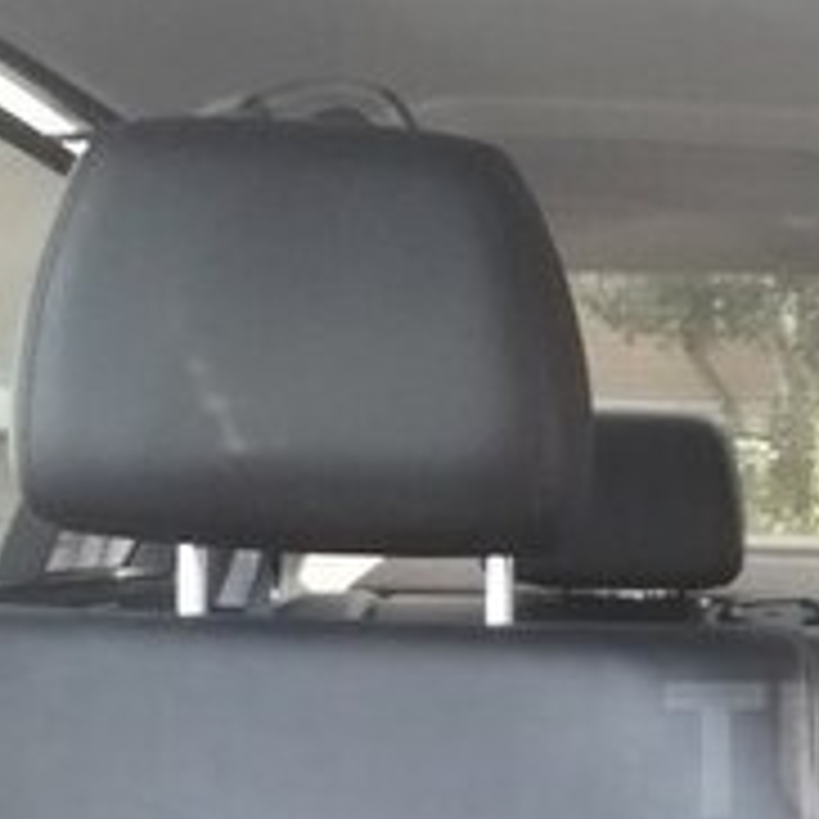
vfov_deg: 21.9
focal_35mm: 77
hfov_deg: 20.2
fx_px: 2061
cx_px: 1125
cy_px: 749
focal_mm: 2.53
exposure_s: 1/50
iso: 50
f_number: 1.9
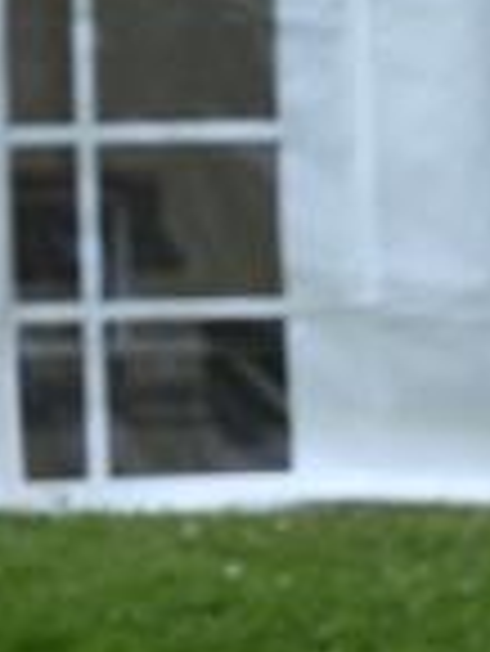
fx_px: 39859
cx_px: 1398
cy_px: 1079
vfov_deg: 0.9
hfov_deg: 0.7
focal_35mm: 2115
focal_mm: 400
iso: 280
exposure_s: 1/1250
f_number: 5.6
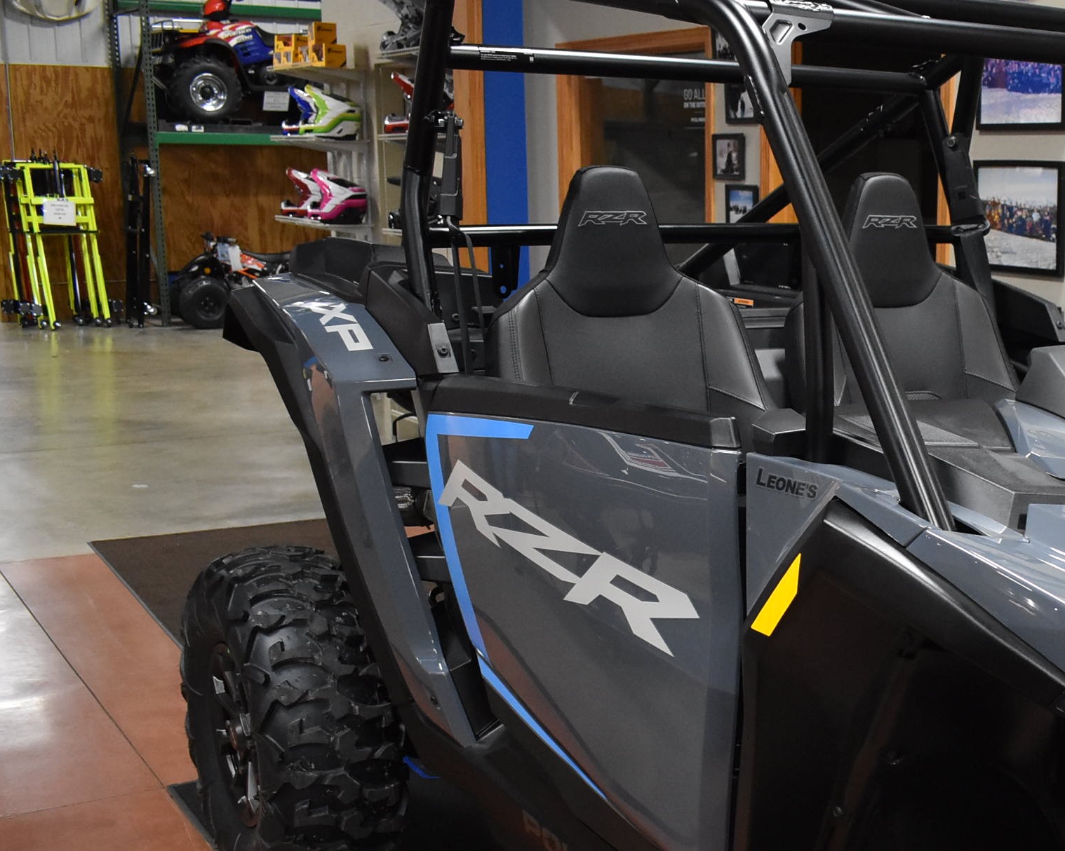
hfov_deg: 35.0
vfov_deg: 29.9
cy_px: 612
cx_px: 976
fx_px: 1576
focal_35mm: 50
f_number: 3.5
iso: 2200
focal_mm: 18
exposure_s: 1/125
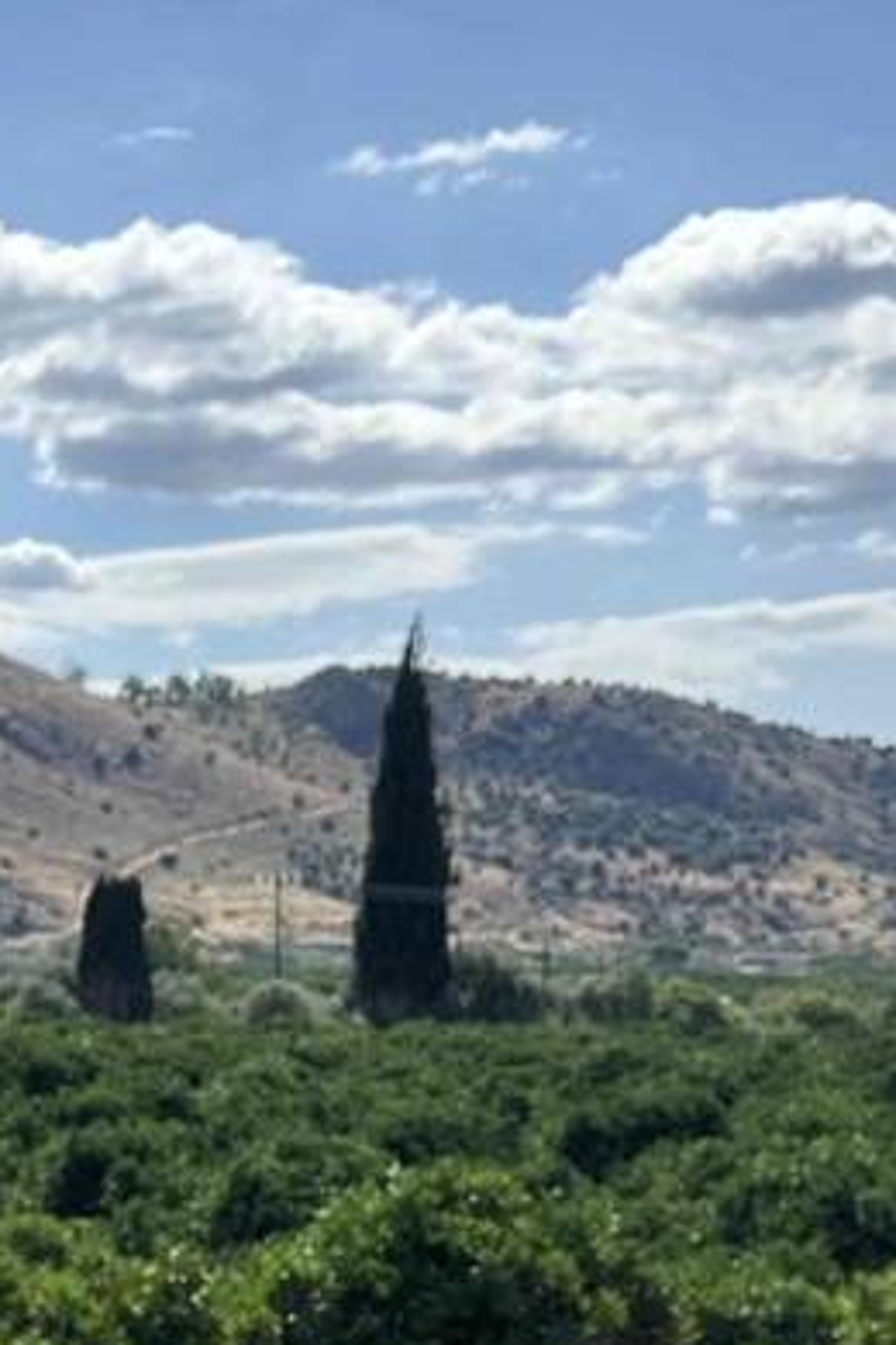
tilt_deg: -9.9
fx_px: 3061
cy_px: 1393
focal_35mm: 82
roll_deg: -0.3
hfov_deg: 15.9
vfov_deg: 23.6
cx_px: -231
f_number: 1.78
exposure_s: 1/4950
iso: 80
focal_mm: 6.76
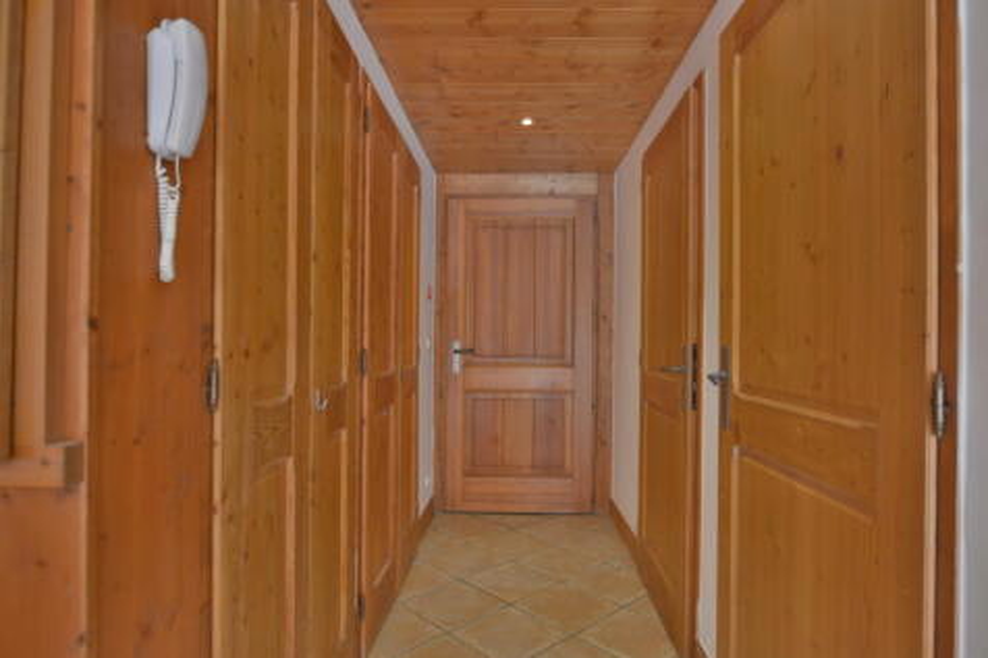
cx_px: 494
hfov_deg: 85.4
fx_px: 535
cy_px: 329
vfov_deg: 63.2
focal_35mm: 20
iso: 250
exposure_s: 1/20
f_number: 3.5
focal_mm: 13
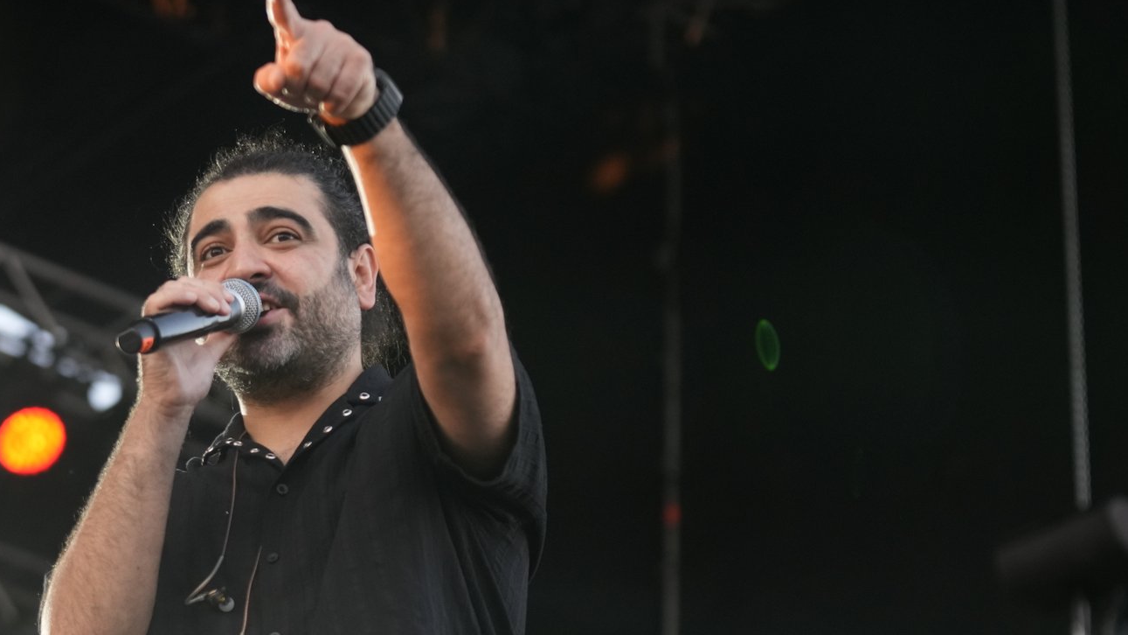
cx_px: 323
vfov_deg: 9.7
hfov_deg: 17.1
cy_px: 437
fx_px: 3739
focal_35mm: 125
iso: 1000
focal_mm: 70
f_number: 2.8
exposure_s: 1/500
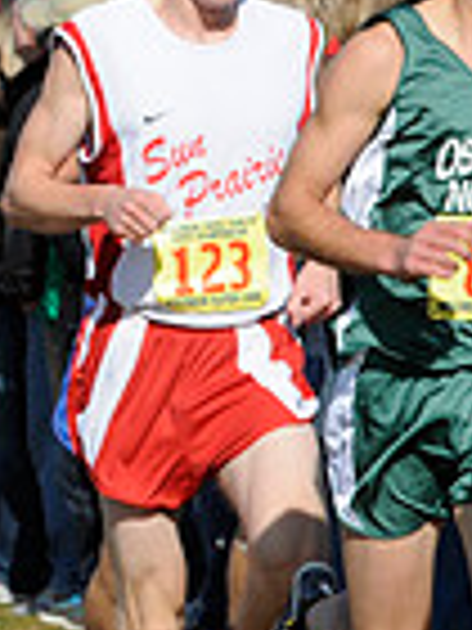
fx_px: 11381
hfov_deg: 2.4
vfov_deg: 3.2
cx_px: 1263
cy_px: 308
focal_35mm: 626
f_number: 5.6
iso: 200
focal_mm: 105
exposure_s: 1/640
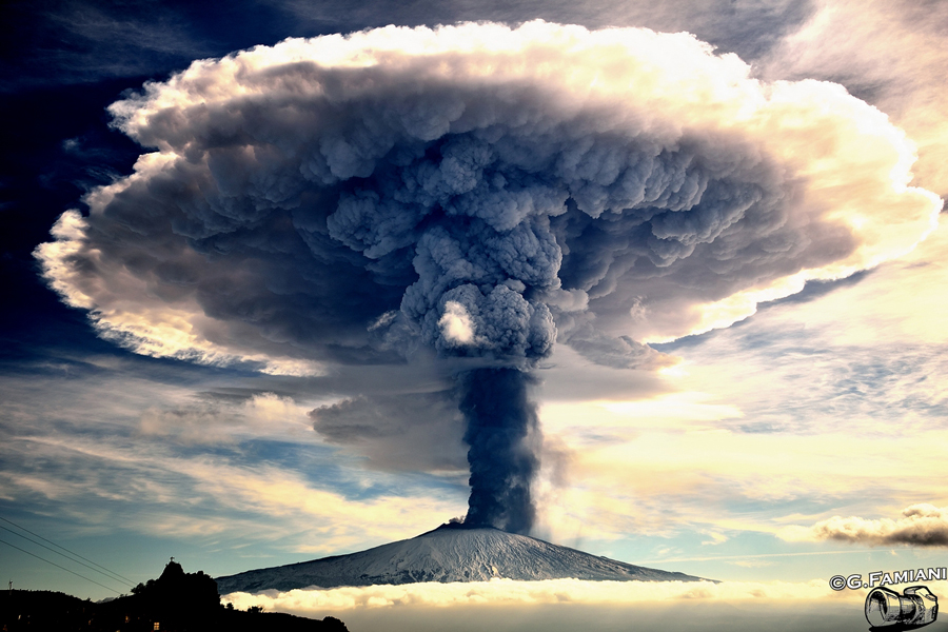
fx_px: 1264
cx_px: 474
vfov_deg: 28.1
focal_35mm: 48
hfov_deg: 41.1
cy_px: 316
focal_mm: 32
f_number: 5
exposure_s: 1/800
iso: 100
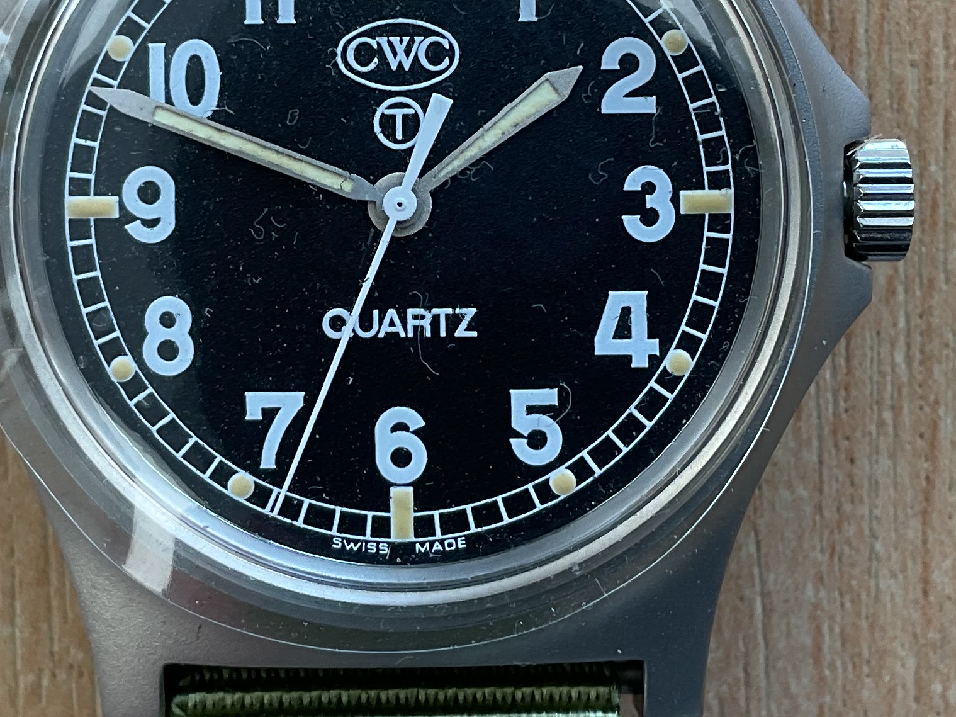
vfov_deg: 19.0
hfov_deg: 25.3
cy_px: 175
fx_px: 2126
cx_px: 427
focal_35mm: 77
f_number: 1.8
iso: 20
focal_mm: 3
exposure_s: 1/120
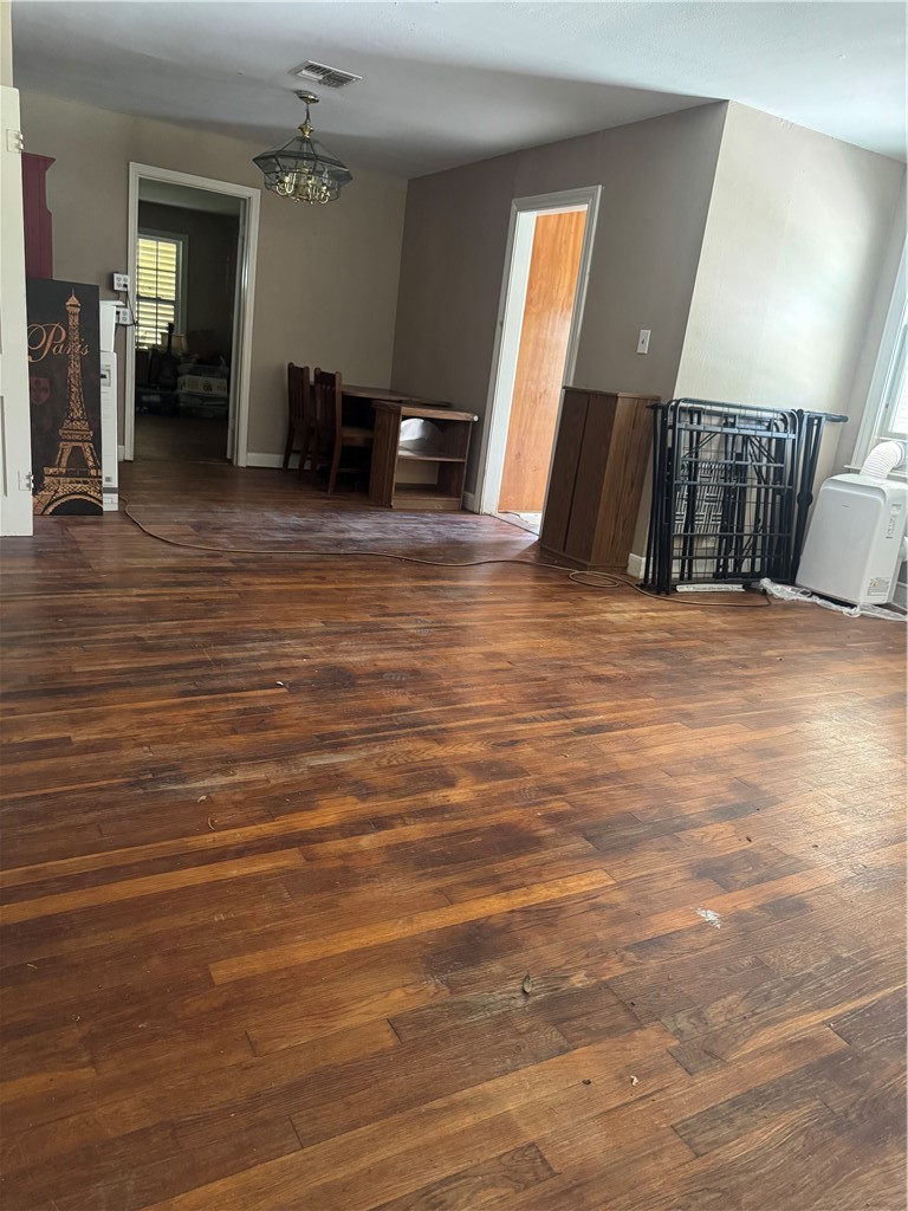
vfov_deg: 71.6
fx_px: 839
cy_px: 606
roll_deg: -5.9
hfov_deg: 56.8
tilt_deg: -16.6
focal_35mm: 24
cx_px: 454
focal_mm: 6.76
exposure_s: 1/40
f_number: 1.78
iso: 800
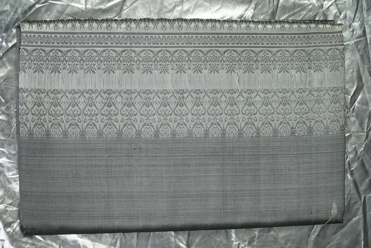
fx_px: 866
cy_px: 124
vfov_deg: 16.3
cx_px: 186
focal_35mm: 84
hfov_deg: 24.2
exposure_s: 1/100
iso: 160
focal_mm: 56
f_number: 4
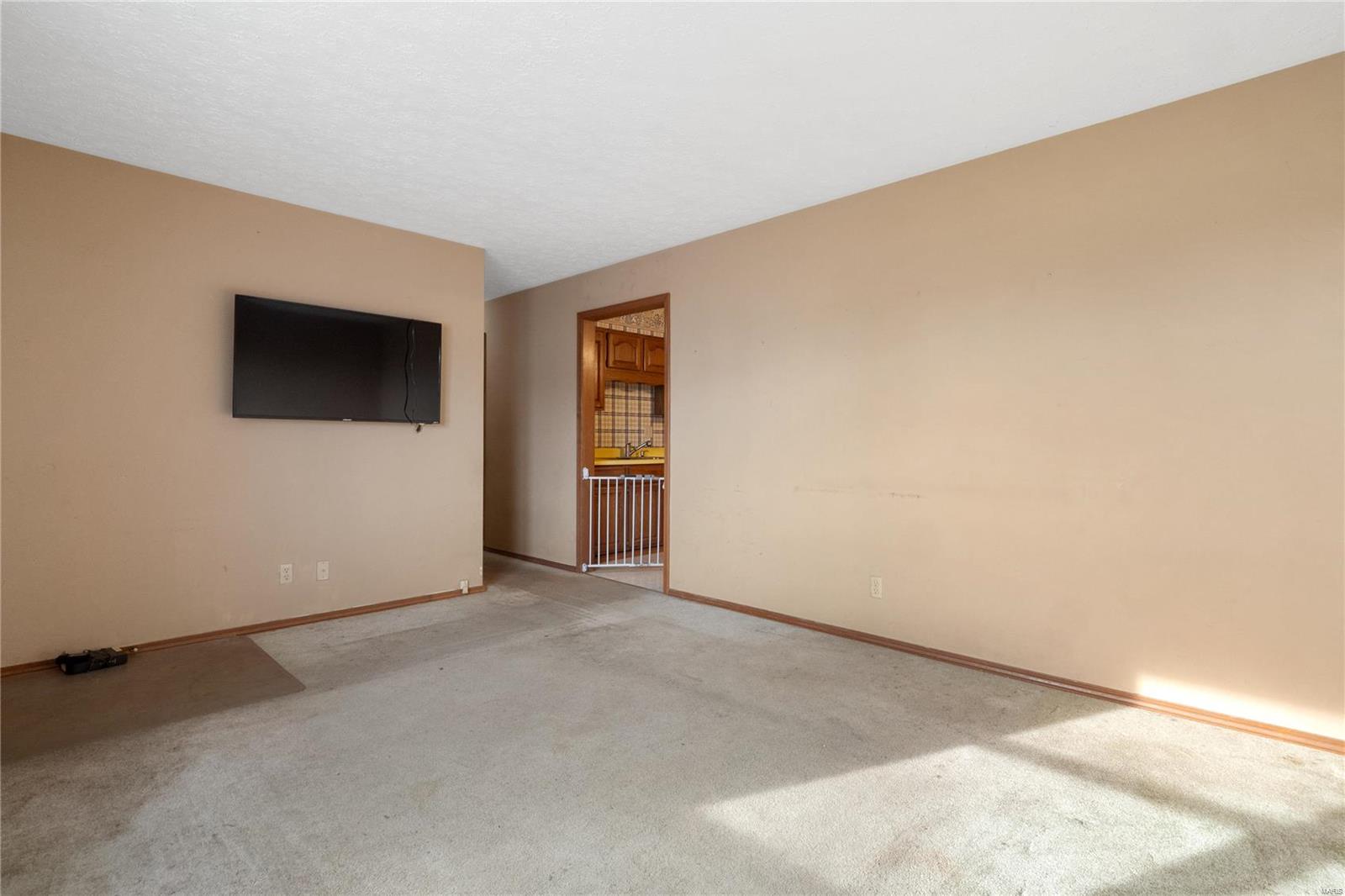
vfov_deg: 73.7
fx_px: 598
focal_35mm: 16
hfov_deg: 96.7
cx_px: 672
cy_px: 448
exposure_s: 1/3
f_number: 10
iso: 400
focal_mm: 8
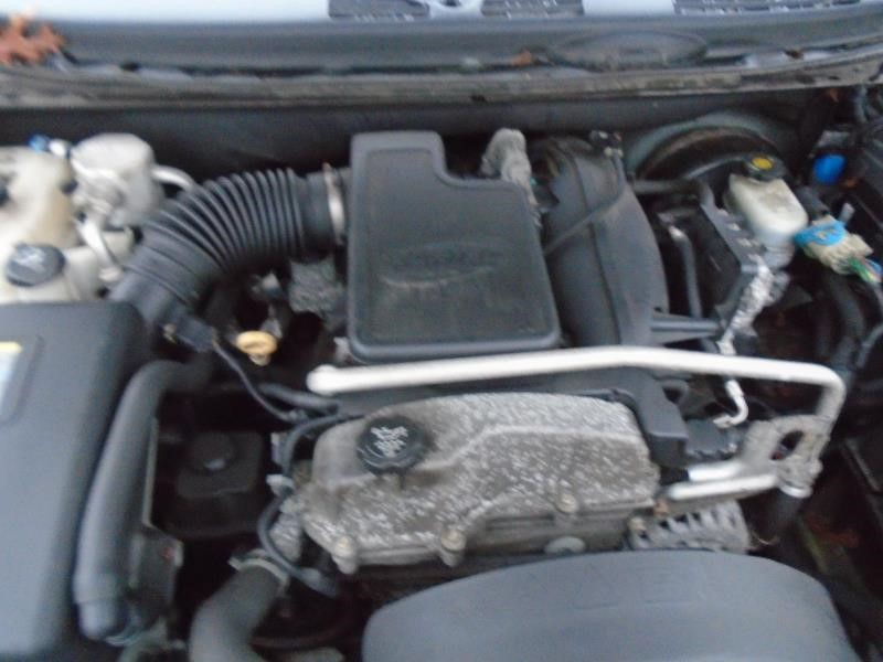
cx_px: 442
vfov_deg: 53.1
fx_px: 663
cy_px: 331
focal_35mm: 26
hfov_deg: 67.3
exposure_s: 1/10
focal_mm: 4.6
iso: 800
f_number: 3.2
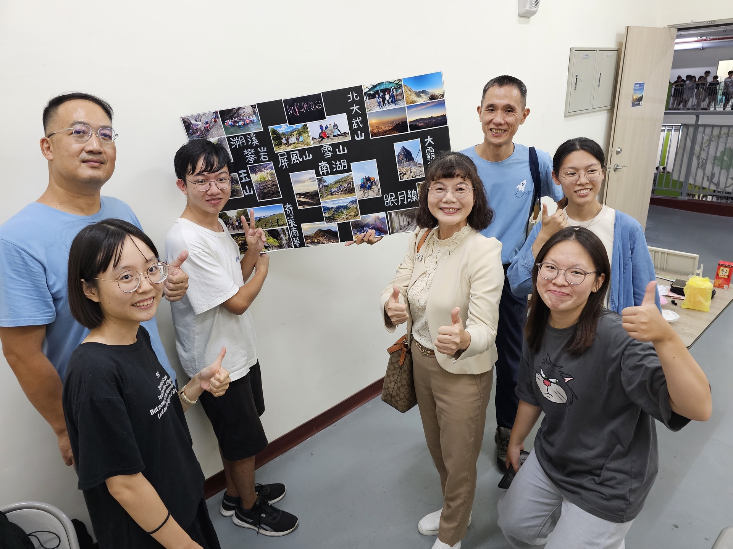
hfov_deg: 73.9
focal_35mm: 23
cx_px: 366
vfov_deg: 58.9
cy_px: 274
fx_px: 487
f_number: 1.7
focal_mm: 6.3
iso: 640
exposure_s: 1/120
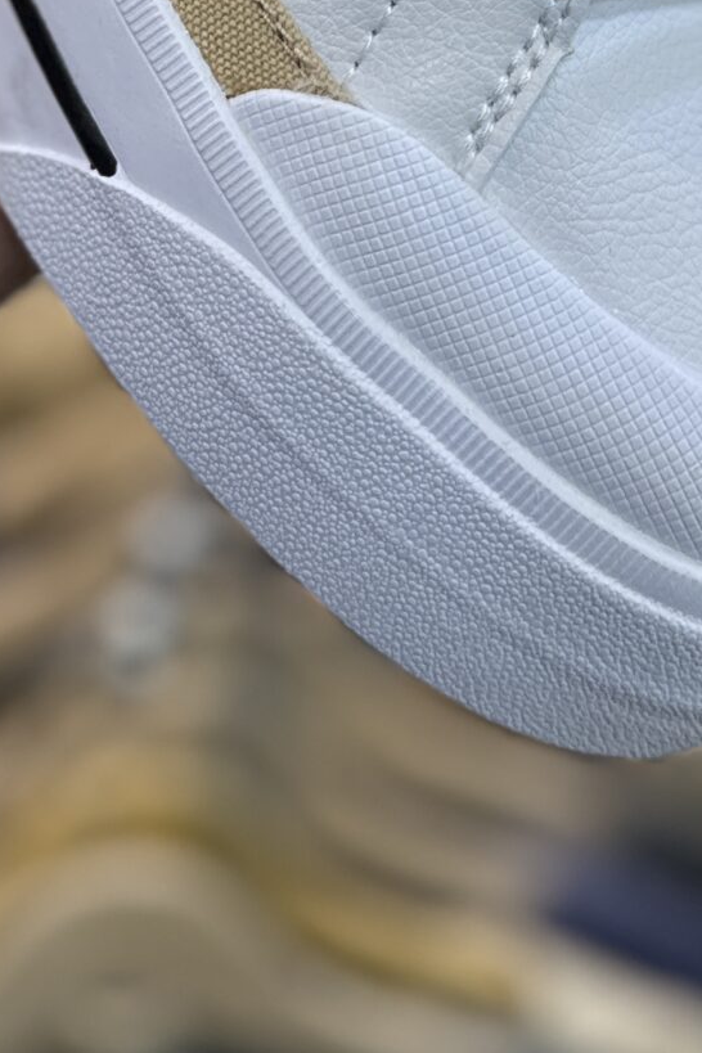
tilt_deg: -12.0
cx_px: 383
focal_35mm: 78
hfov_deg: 17.5
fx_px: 2281
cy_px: -364
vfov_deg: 22.8
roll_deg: -2.0
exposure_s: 1/100
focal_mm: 6.86
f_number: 1.78
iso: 125
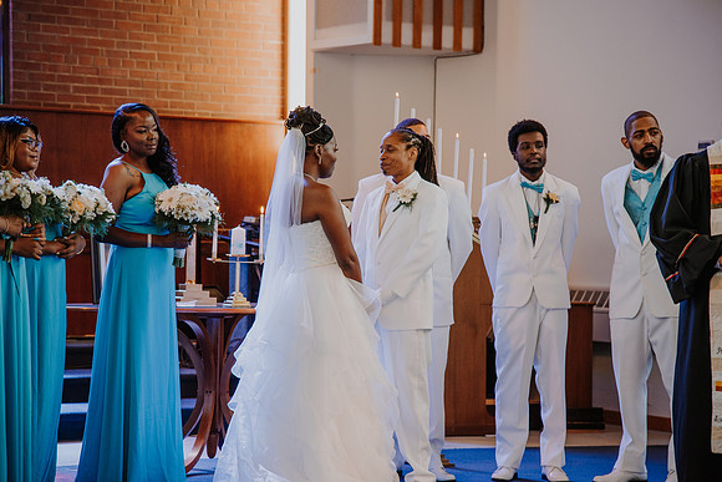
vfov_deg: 11.4
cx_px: 361
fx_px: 2407
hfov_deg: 17.1
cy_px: 241
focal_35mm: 120
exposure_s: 1/125
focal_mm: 120
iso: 1000
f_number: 4
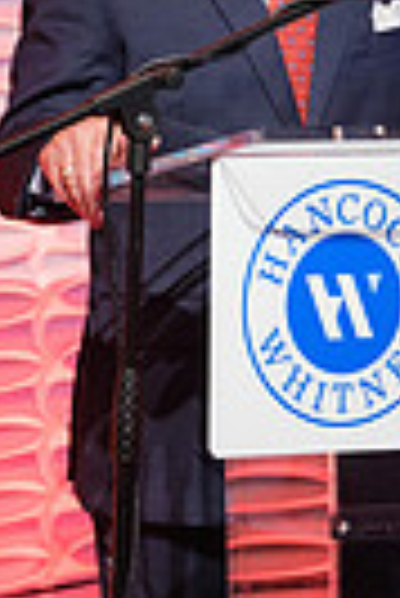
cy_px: 378
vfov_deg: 4.2
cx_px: 503
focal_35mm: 496
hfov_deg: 2.8
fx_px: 8245
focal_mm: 98.2
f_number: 2.8
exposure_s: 1/125
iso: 1600
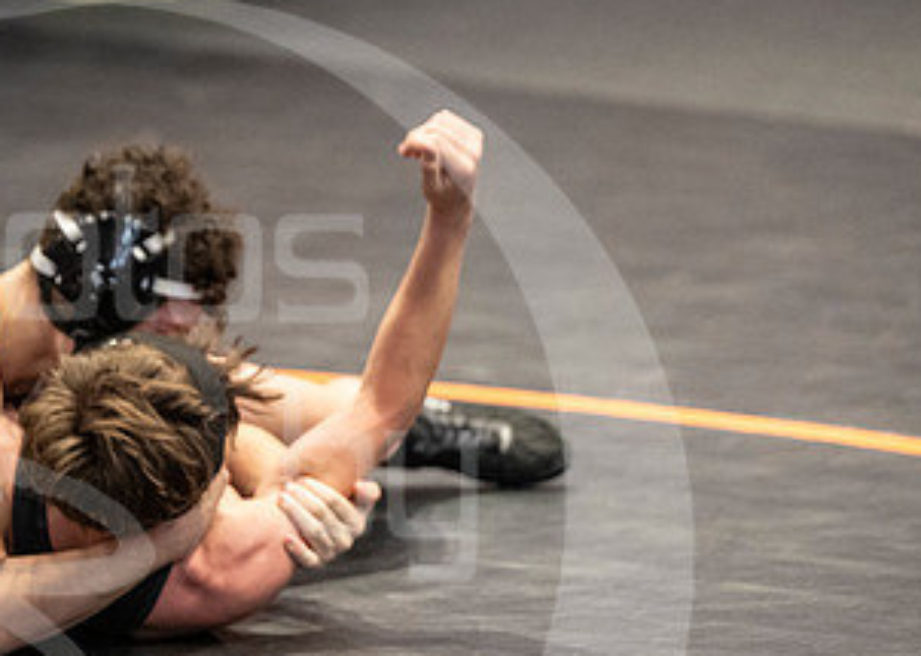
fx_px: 13038
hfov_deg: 4.0
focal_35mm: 499
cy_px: 582
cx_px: 232
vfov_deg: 2.9
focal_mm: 200
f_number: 2.8
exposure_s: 1/1000
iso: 3200
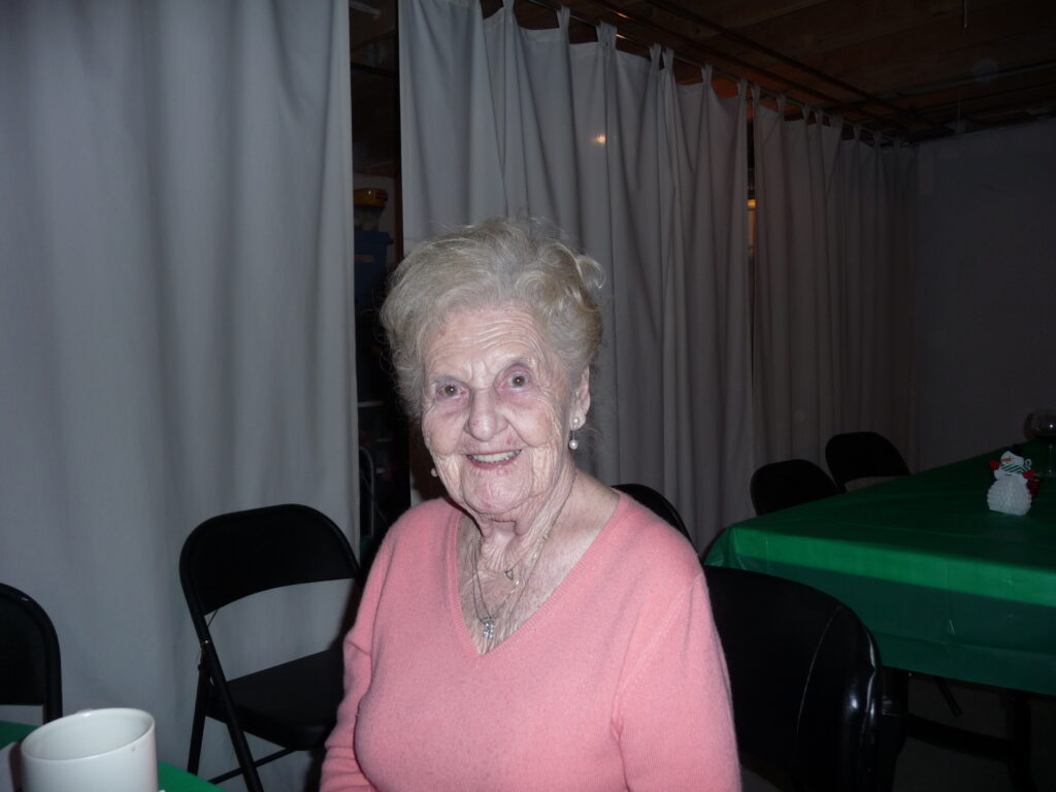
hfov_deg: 63.4
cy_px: 396
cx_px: 528
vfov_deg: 49.7
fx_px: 854
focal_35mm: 28
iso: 100
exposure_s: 1/30
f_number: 3.3
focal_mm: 4.7
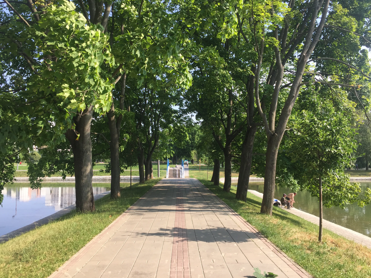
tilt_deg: +4.1
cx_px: 184
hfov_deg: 60.0
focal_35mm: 30
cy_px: 136
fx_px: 322
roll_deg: -0.9
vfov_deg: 46.8
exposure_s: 1/746
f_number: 2.2
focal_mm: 4.15
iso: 32
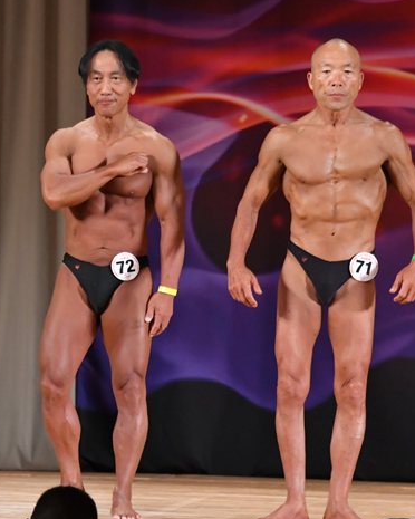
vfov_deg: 5.2
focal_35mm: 375
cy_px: 257
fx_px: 5757
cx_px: 5
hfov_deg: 4.1
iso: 4500
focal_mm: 160
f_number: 5.6
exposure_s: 1/400
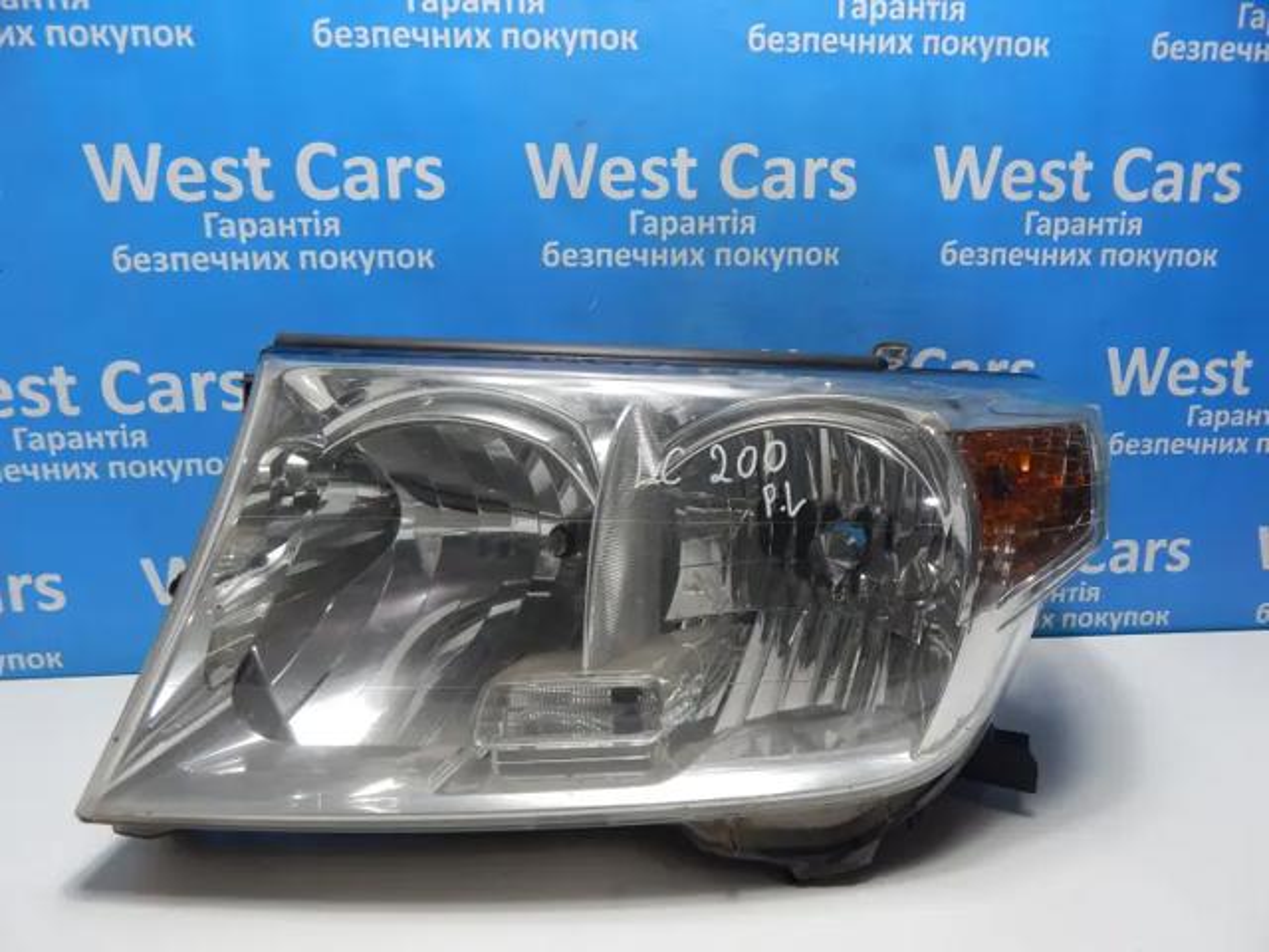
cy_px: 476
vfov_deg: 58.9
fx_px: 843
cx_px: 634
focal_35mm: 23
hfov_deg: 73.9
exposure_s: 1/50
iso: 125
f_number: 3
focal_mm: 4
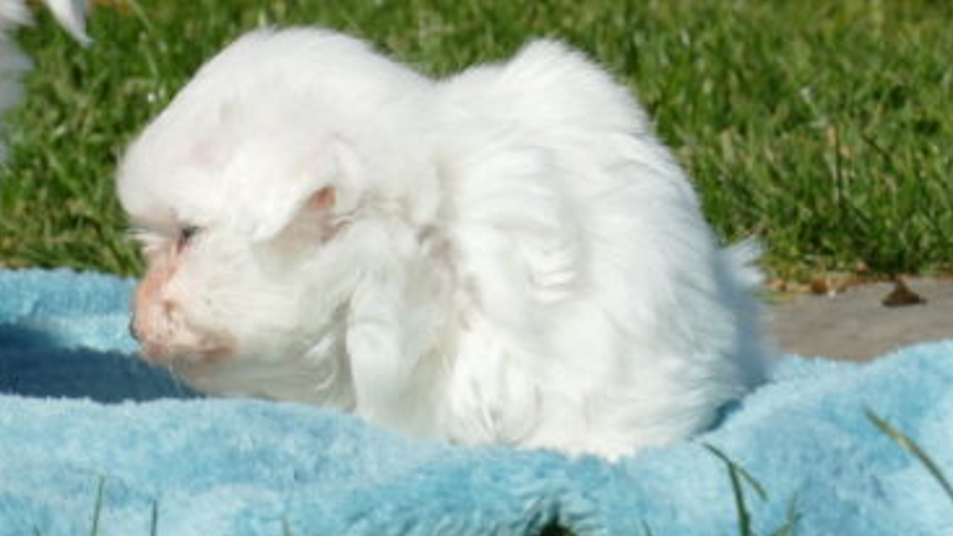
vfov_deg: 3.1
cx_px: -372
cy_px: 56
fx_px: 10008
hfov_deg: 5.4
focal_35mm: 396
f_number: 3.9
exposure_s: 1/1300
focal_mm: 49.07
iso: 125
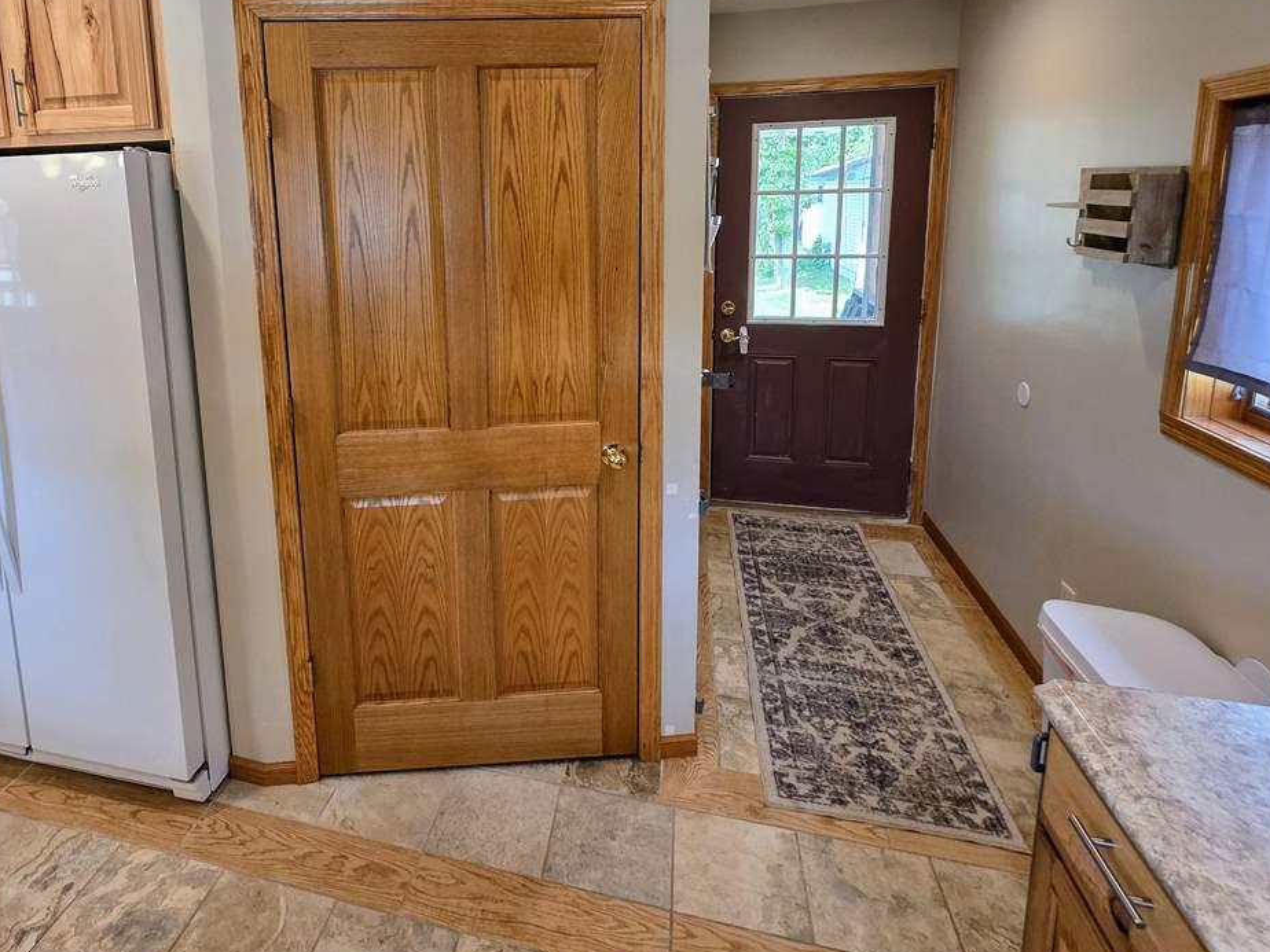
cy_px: 312
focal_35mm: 18
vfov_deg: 69.4
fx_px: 660
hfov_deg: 86.4
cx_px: 493
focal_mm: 2.2
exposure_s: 1/120
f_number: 1.9
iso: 200
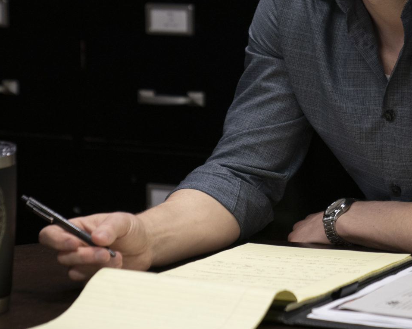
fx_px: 2145
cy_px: 20
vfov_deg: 8.7
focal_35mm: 176
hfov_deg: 11.0
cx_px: 299
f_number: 2.8
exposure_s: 1/100
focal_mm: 70
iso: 1000
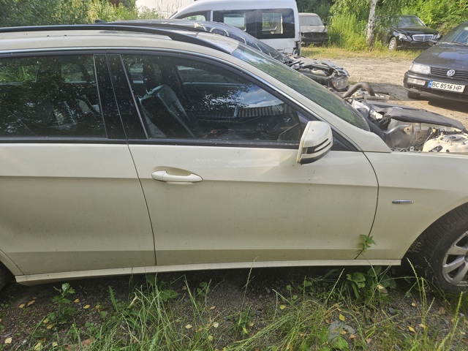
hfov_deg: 73.9
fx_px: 311
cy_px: 176
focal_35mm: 23
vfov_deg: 58.9
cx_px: 234
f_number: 1.8
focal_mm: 5.4
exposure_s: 1/307
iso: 25
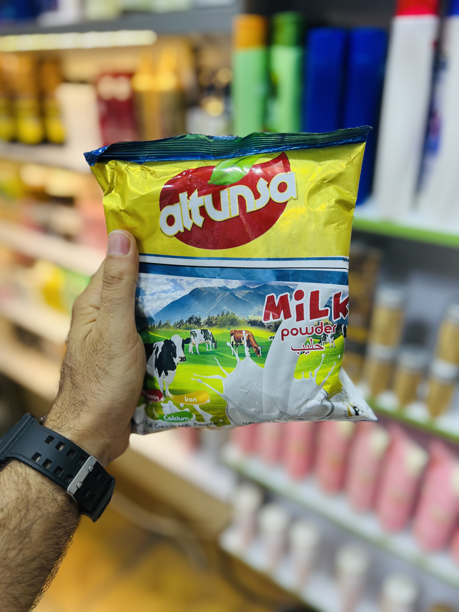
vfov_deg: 67.3
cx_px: 230
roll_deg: -0.8
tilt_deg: -26.2
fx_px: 460
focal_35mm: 26
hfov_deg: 53.1
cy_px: 306
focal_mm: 5.7
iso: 32
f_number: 1.5
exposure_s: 1/113
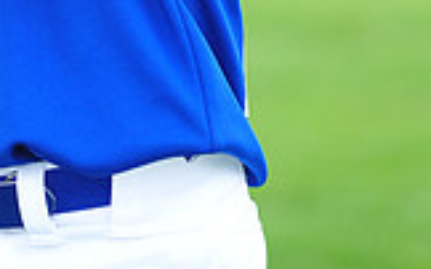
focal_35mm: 730
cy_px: -400
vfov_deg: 1.8
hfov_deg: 2.9
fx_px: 8569
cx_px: 11
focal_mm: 200
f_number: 5
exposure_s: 1/400
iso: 400
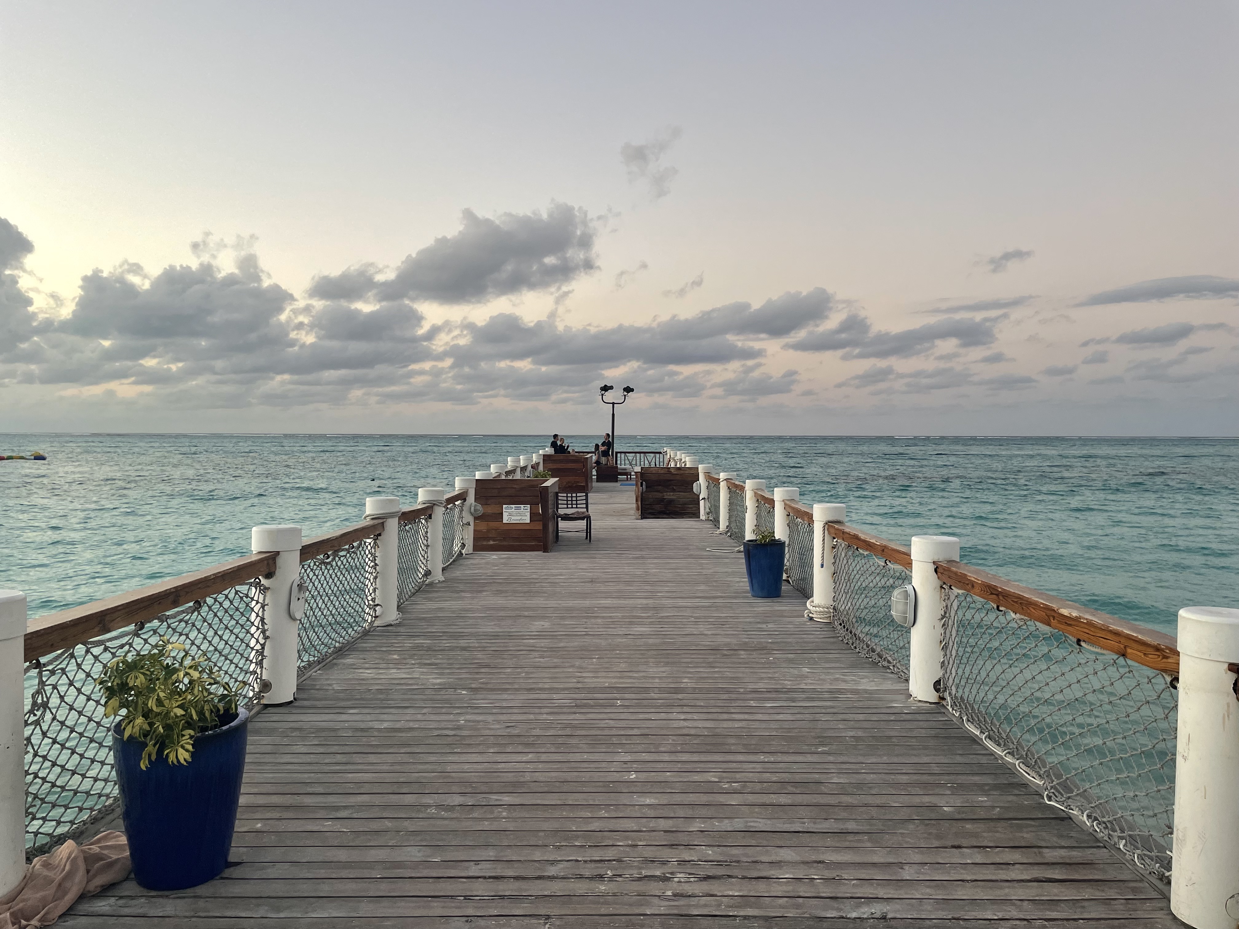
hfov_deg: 67.3
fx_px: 931
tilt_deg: -1.4
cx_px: 620
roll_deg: -0.3
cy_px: 464
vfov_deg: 53.1
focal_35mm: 26
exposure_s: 1/121
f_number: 1.6
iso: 125
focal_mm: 4.2
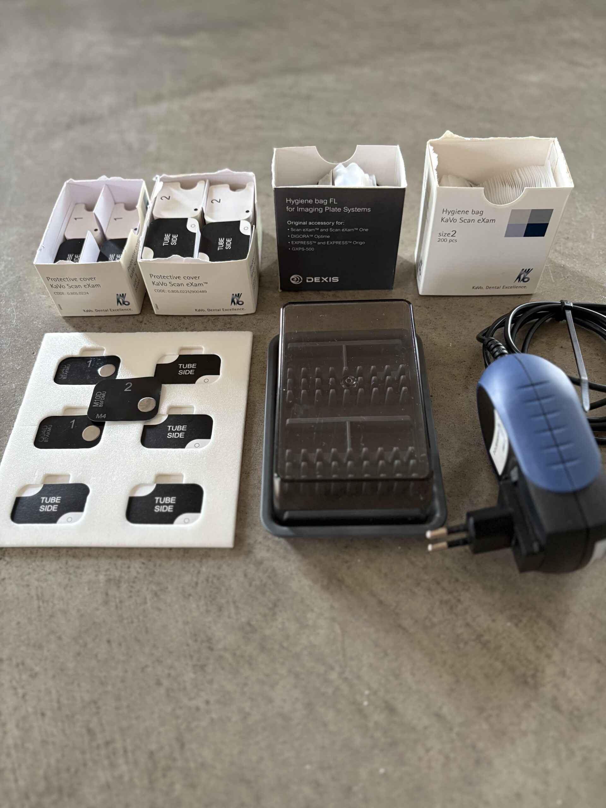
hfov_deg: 53.1
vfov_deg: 67.3
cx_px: 303
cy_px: 404
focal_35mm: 26
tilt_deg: -53.7
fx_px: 607
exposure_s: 1/60
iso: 250
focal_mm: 5.96
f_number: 1.6
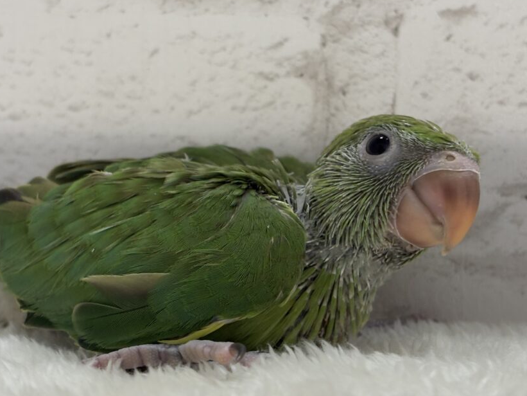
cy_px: 218
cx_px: 255
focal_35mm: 76
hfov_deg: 25.7
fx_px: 1157
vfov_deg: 19.4
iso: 100
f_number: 1.6
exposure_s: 1/100
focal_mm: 5.96
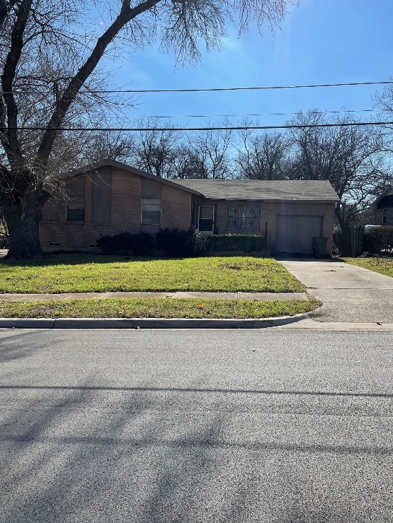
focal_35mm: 27
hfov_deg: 51.4
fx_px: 409
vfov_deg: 65.3
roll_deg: -1.4
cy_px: 259
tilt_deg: -3.3
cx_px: 195
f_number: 1.6
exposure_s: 1/5556
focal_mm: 4.2
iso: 32
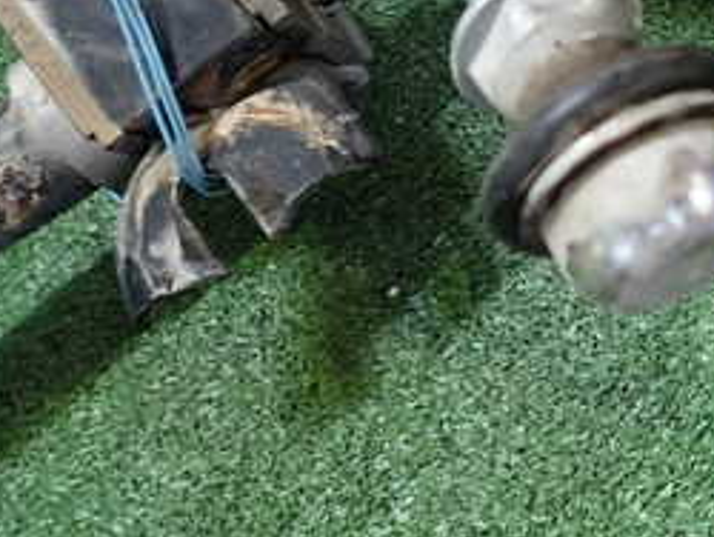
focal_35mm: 60
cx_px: 837
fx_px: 1239
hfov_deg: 28.4
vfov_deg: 24.0
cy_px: 89
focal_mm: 4.5
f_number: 2
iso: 320
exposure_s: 1/30
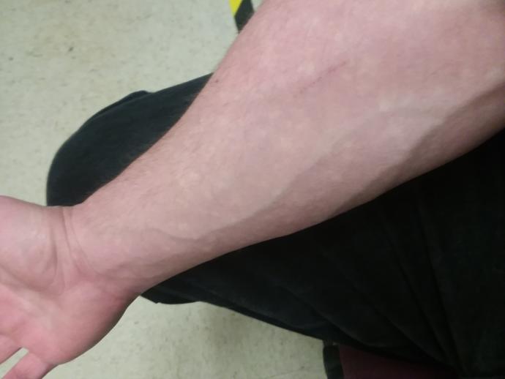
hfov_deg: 61.6
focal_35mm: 29
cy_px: 190
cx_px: 252
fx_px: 423
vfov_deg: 48.3
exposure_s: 1/24
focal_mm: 2.47
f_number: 1.9
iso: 160
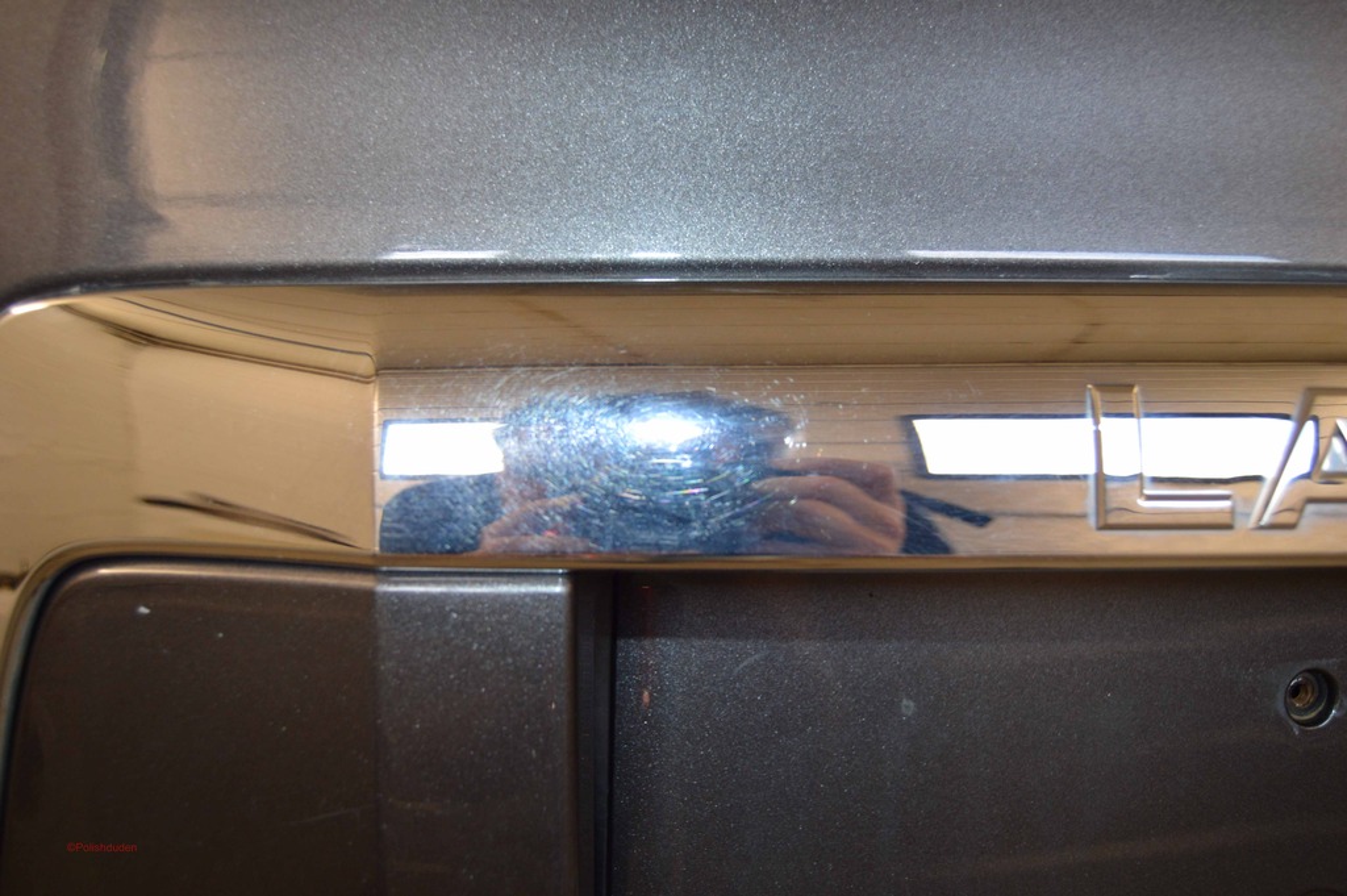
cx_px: 674
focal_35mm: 30
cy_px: 448
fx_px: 1122
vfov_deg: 43.5
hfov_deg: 62.0
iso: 400
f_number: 4
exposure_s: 1/100
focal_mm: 20
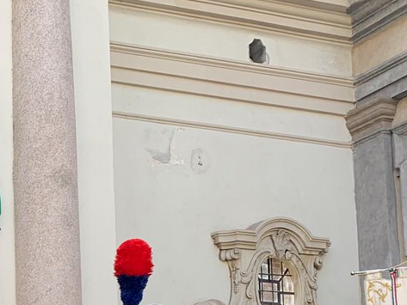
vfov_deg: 15.7
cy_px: 435
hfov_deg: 20.9
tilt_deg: +4.0
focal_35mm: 88
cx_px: -65
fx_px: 1035
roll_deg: +0.6
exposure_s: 1/235
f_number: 1.8
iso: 25
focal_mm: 4.25
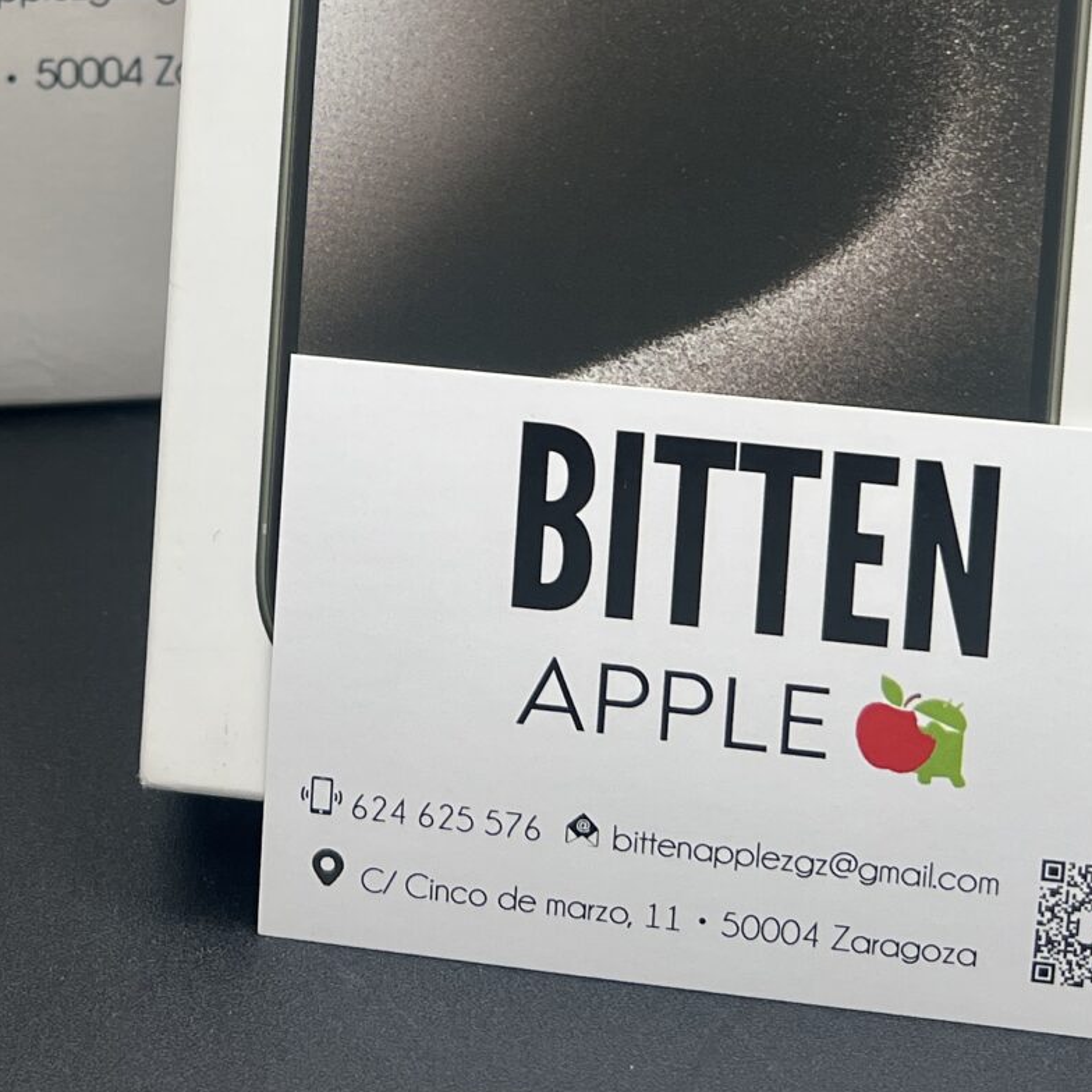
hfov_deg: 22.6
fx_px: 2677
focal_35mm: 75
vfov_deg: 22.2
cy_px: 11
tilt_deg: -29.4
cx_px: 152
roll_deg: +1.2
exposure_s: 1/434
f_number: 1.5
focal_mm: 5.7
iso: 50
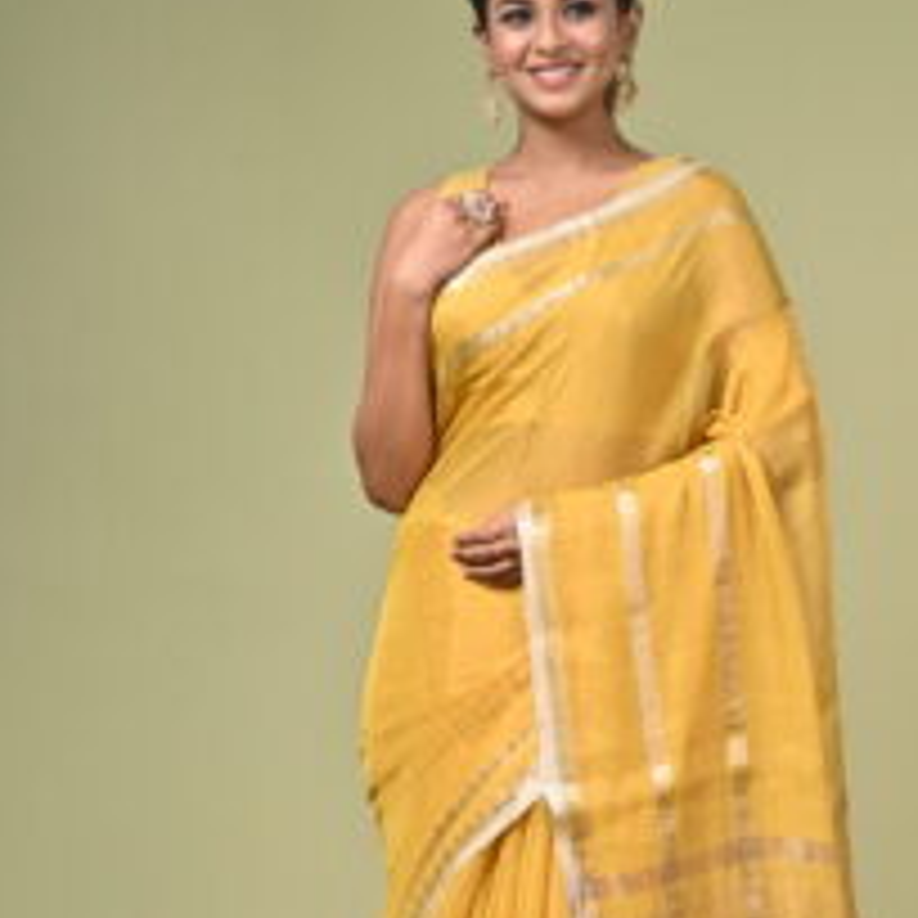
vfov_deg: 11.0
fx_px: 4771
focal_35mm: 159
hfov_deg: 11.0
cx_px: 558
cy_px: 734
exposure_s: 1/160
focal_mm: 85
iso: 400
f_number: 7.1
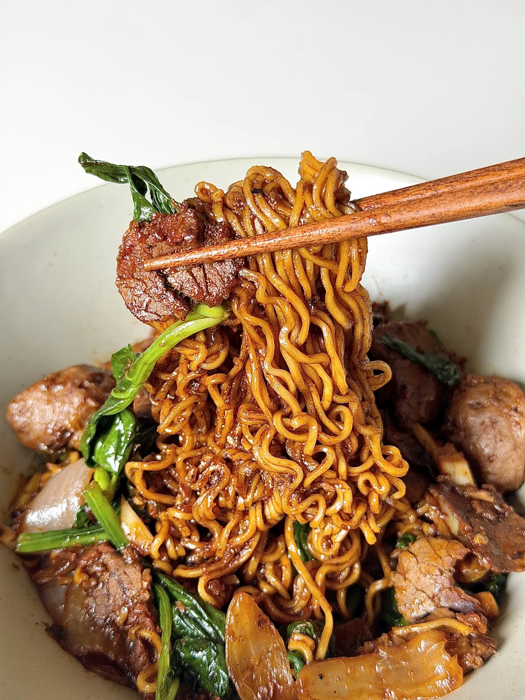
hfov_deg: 30.3
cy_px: 350
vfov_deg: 39.7
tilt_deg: -46.3
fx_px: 971
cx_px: 262
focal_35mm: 48
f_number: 1.78
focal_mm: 6.76
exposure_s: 1/132
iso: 50
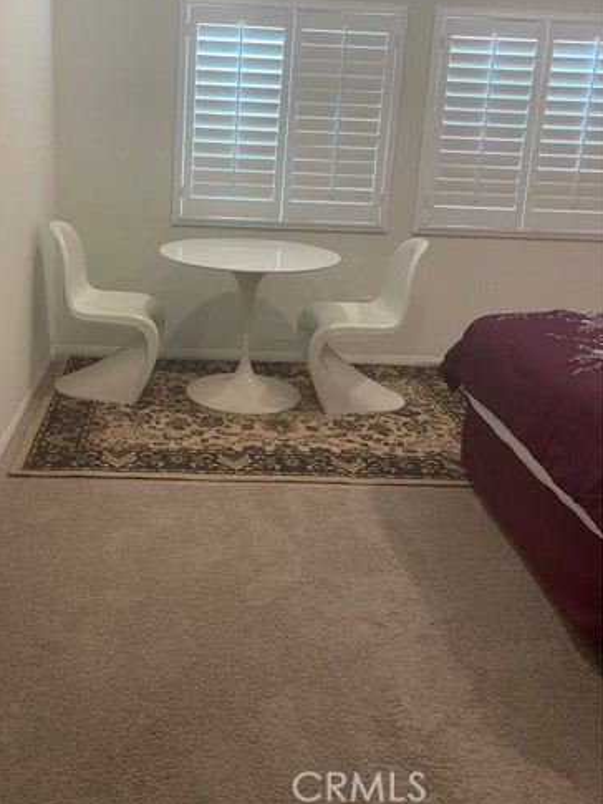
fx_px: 766
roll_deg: -3.0
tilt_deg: -12.4
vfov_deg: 54.4
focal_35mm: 33
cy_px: 280
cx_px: 209
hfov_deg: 42.5
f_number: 1.6
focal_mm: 5.1
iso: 80
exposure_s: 1/60
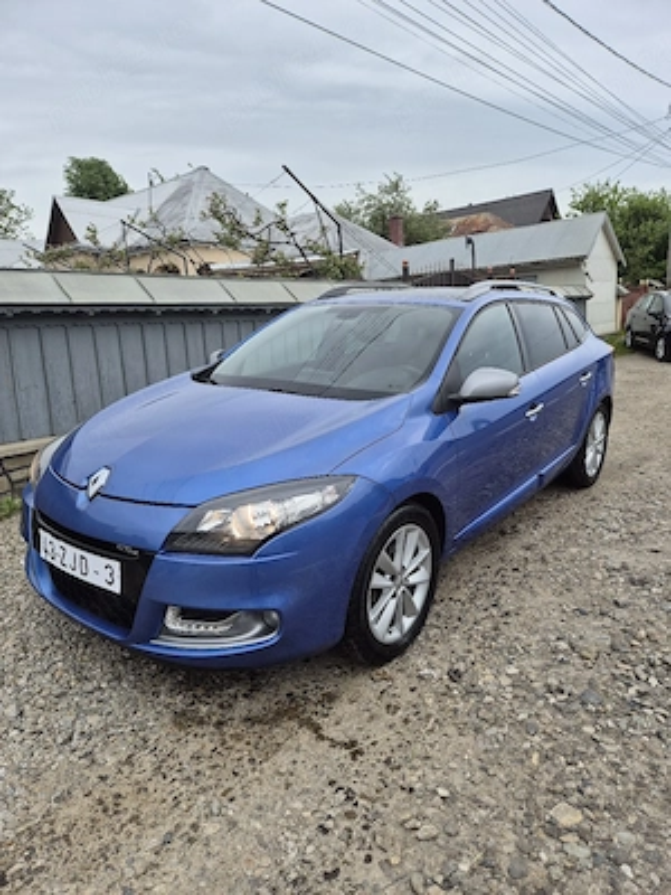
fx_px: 594
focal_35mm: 23
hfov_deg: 58.9
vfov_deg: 73.9
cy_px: 448
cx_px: 336
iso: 25
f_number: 1.8
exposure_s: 1/476
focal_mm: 5.4
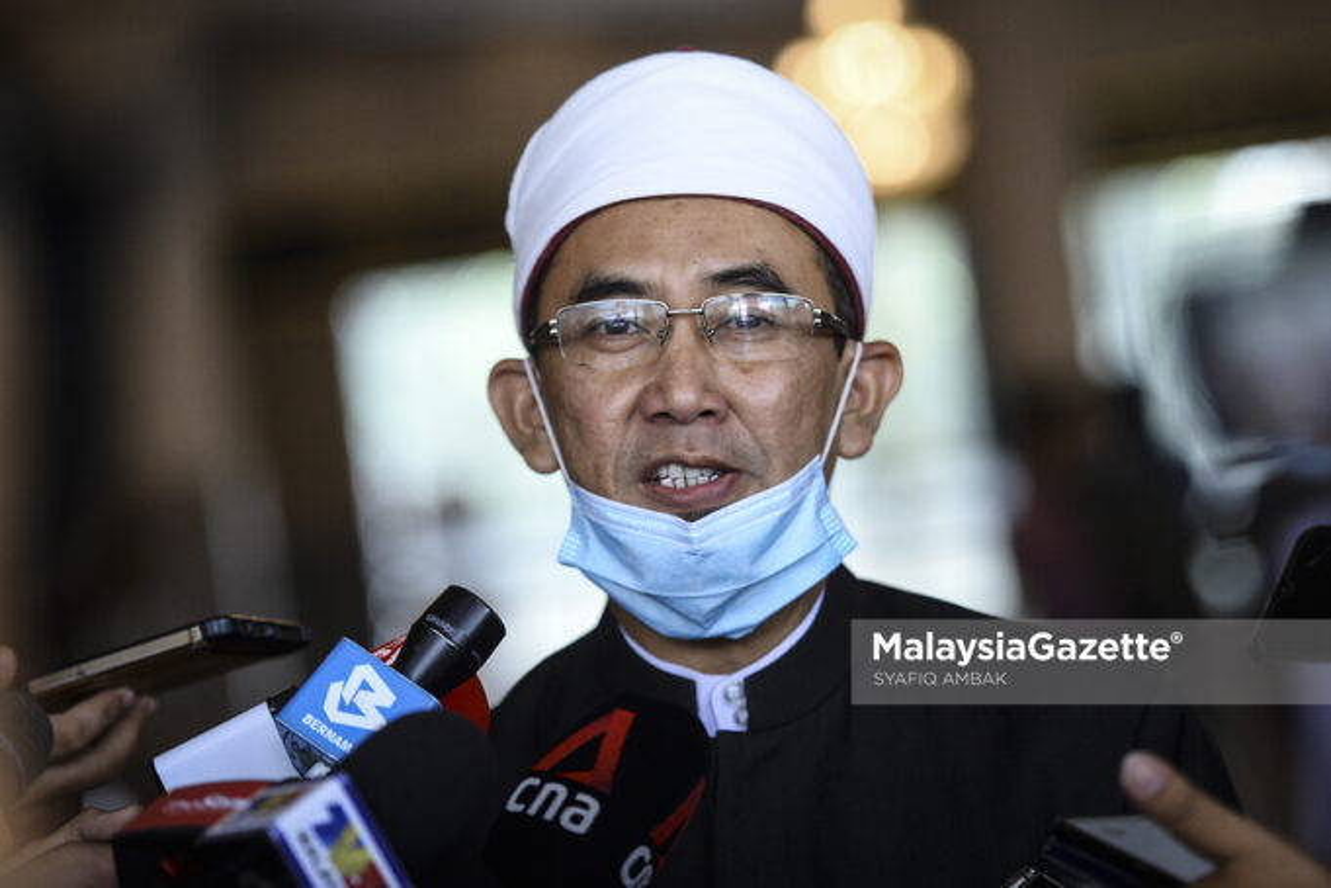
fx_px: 4991
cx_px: 666
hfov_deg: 15.2
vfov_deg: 10.2
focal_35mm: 135
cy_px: 444
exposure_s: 1/640
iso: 2000
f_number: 2.8
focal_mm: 135
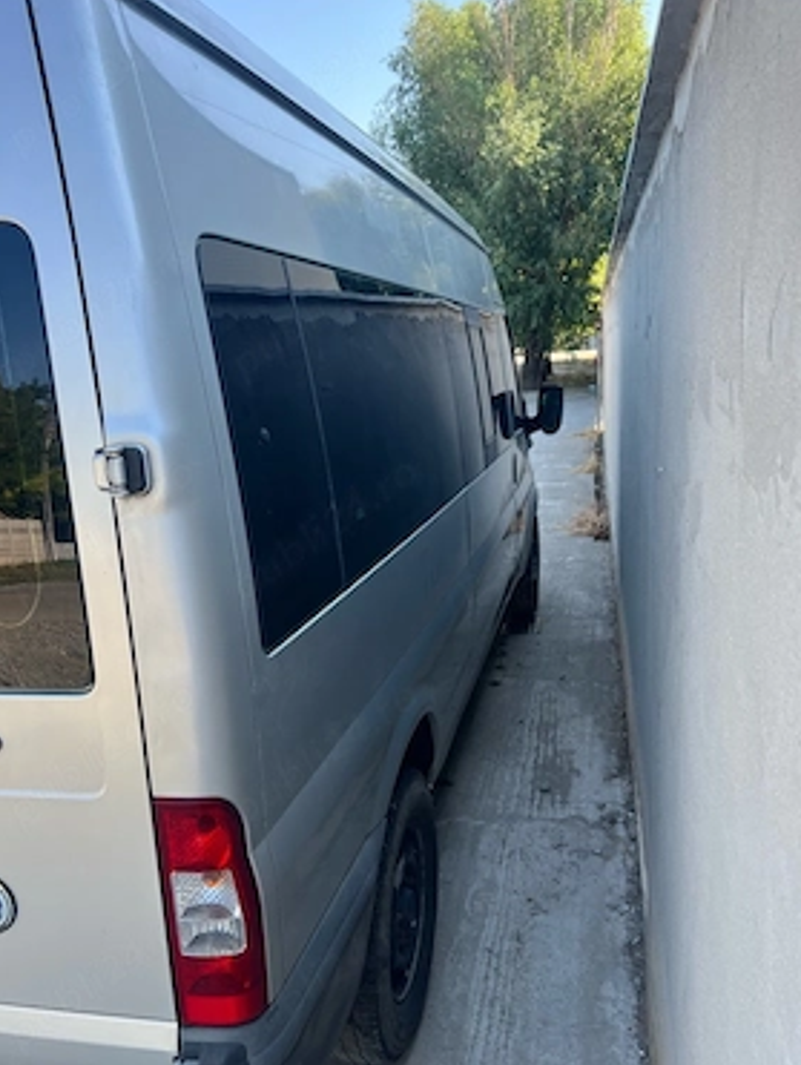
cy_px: 566
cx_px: 382
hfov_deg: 49.8
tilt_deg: -13.1
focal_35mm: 28
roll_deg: +6.2
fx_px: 862
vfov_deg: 63.3
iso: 50
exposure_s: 1/541
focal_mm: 5.7
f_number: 1.5
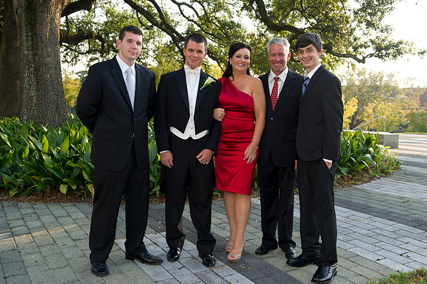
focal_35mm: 38
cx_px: 214
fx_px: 450
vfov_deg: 35.0
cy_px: 142
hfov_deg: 50.7
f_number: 6.3
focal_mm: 38
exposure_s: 1/160
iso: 320
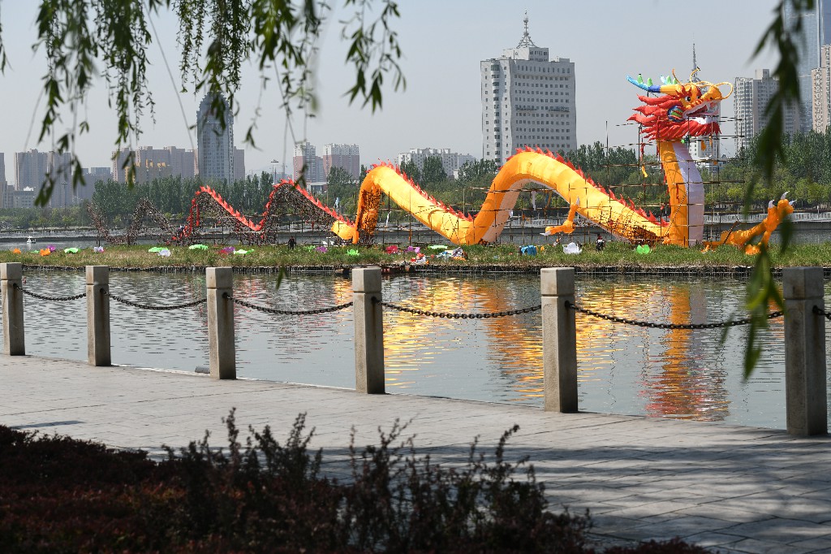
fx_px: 1731
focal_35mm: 75
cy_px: 277
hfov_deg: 27.0
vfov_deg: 18.2
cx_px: 416
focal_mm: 75
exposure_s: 1/1000
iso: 320
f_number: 8
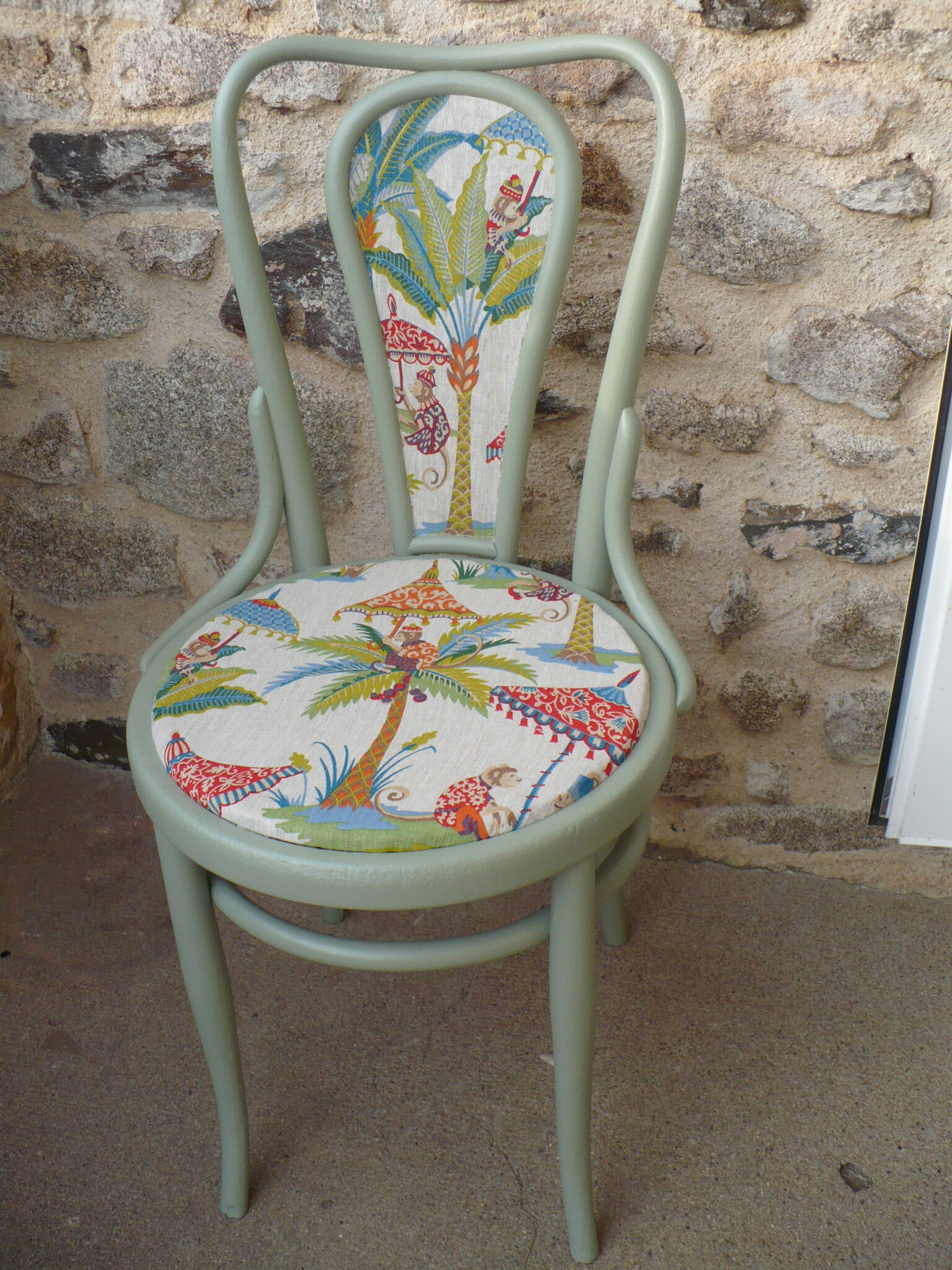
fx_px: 1357
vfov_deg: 50.1
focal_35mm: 37
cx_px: 476
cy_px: 635
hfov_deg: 38.7
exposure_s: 1/200
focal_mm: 6.1
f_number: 2.8
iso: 100
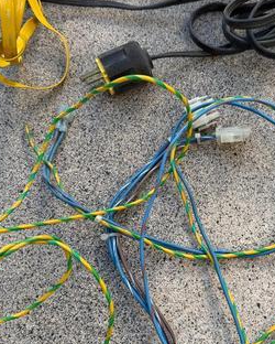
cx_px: 195
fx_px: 407
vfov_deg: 45.7
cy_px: 191
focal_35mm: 40
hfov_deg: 36.8
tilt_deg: -66.4
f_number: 1.78
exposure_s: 1/159
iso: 64
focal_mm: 6.76
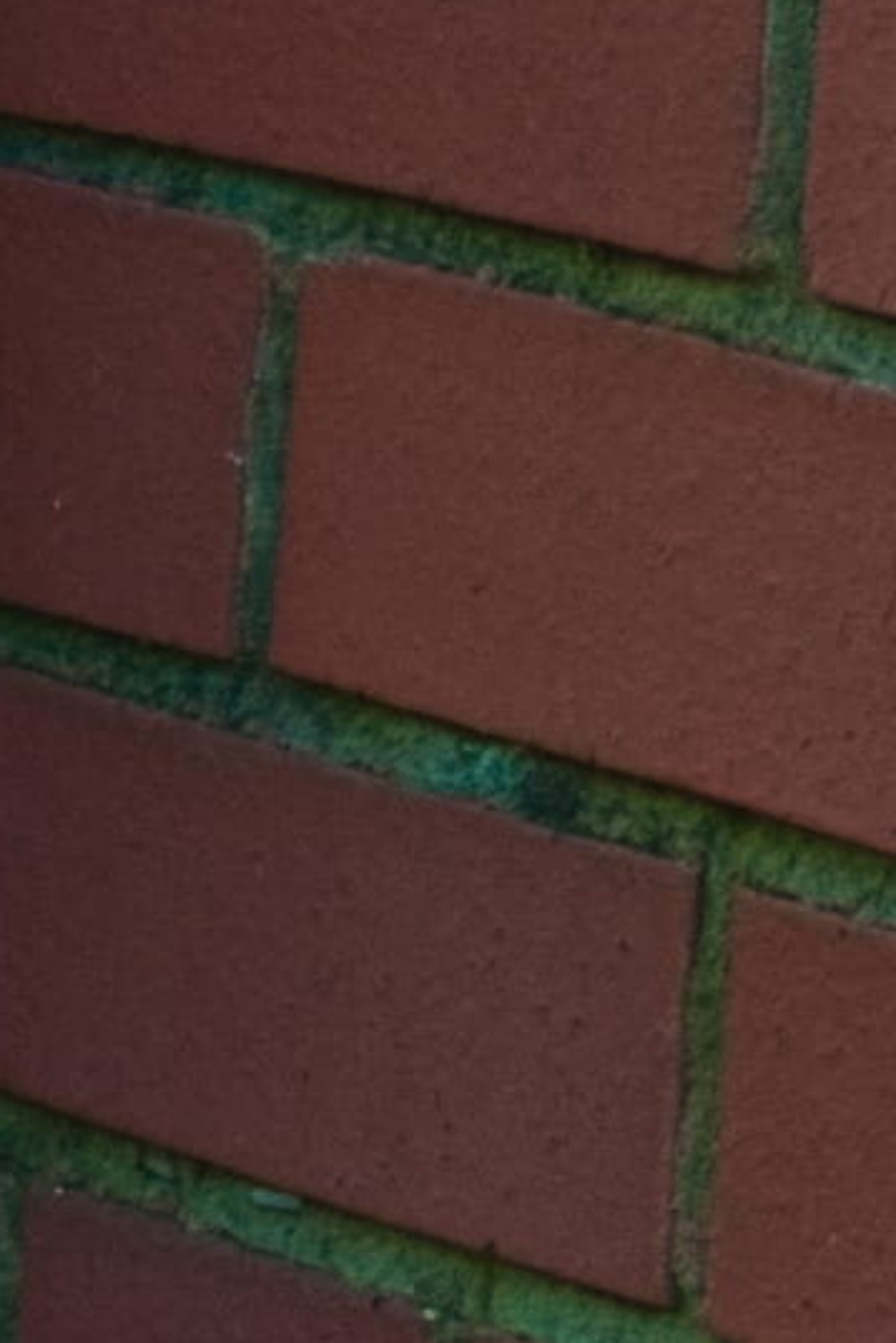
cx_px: -630
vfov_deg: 4.9
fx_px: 15782
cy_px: -28
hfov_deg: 3.2
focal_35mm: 423
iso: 280
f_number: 10
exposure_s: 1/15
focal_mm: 35
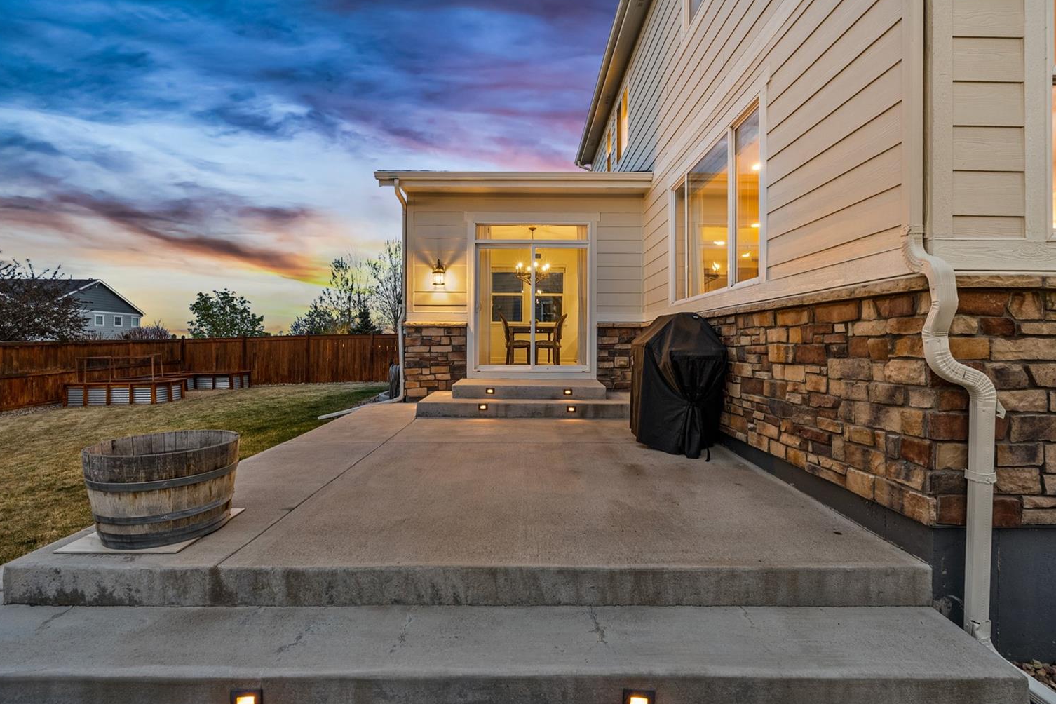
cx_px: 529
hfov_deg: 93.3
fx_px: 499
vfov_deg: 70.4
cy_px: 356
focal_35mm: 17
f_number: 8
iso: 200
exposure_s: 1/1.25
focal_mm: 16
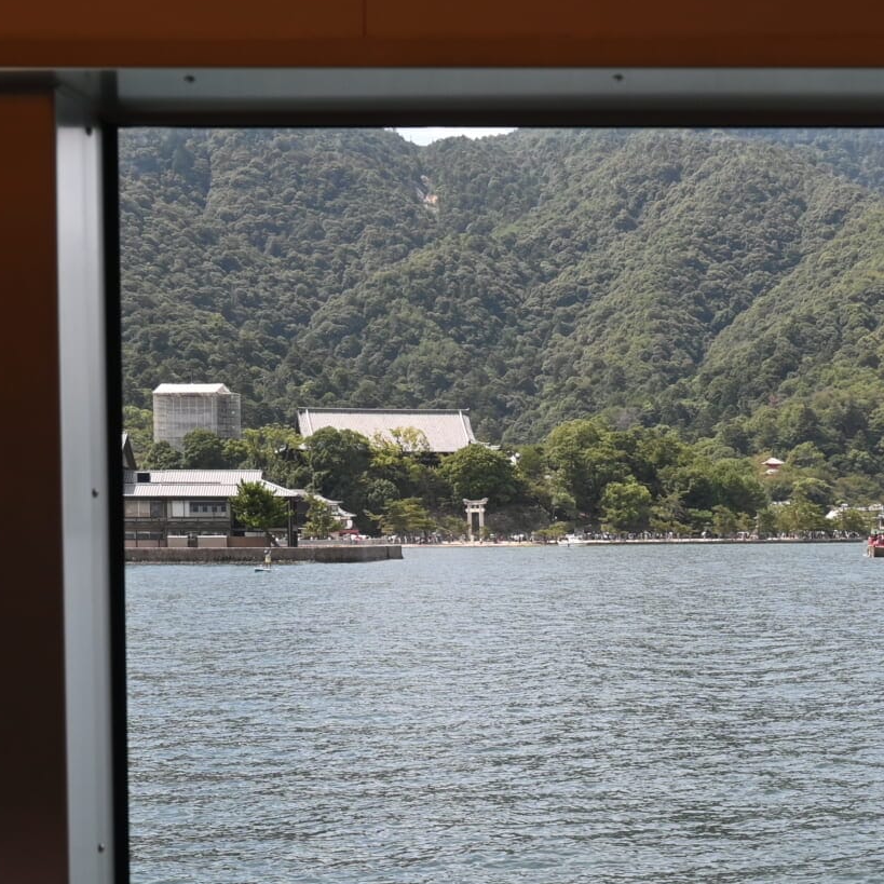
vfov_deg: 22.1
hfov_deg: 21.6
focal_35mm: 78
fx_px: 2244
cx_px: 868
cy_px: 674
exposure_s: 1/250
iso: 125
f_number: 5.6
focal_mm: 19.5
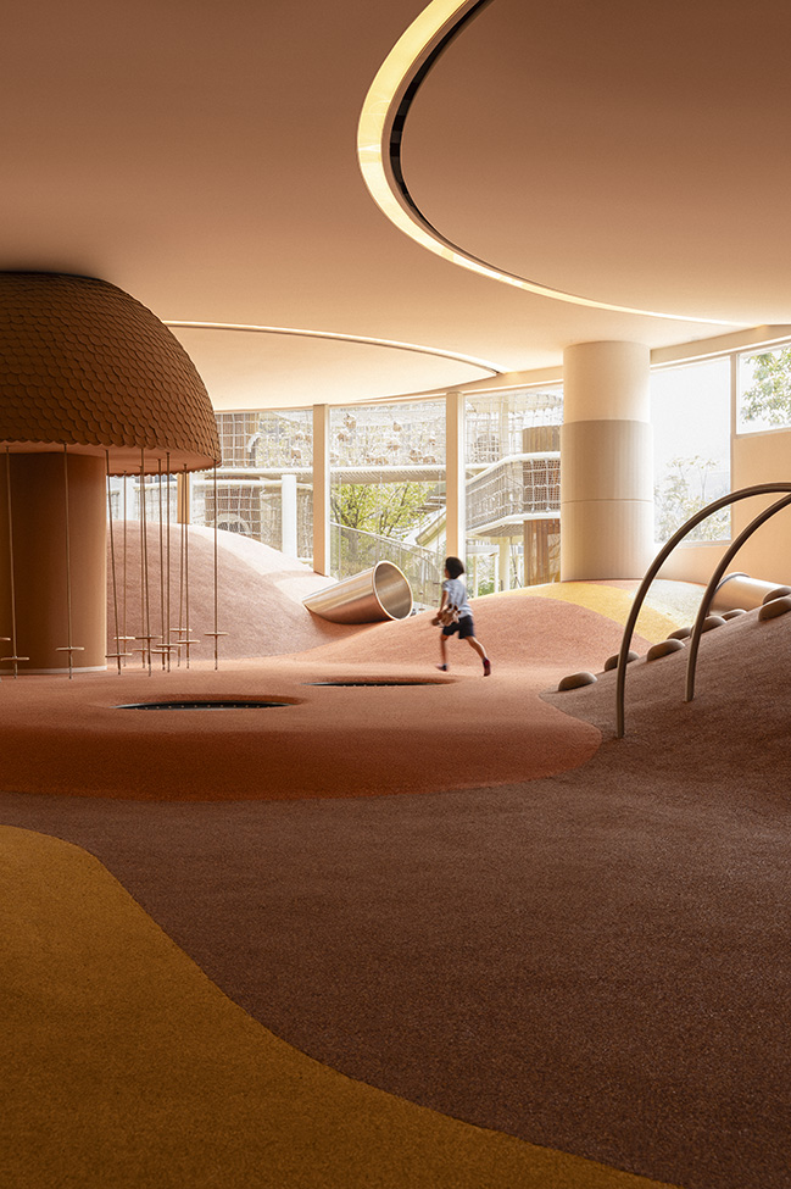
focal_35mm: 41
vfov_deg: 47.4
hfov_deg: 32.6
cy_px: 594
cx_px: 396
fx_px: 1353
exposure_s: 1/50
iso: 400
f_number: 7.1
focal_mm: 41
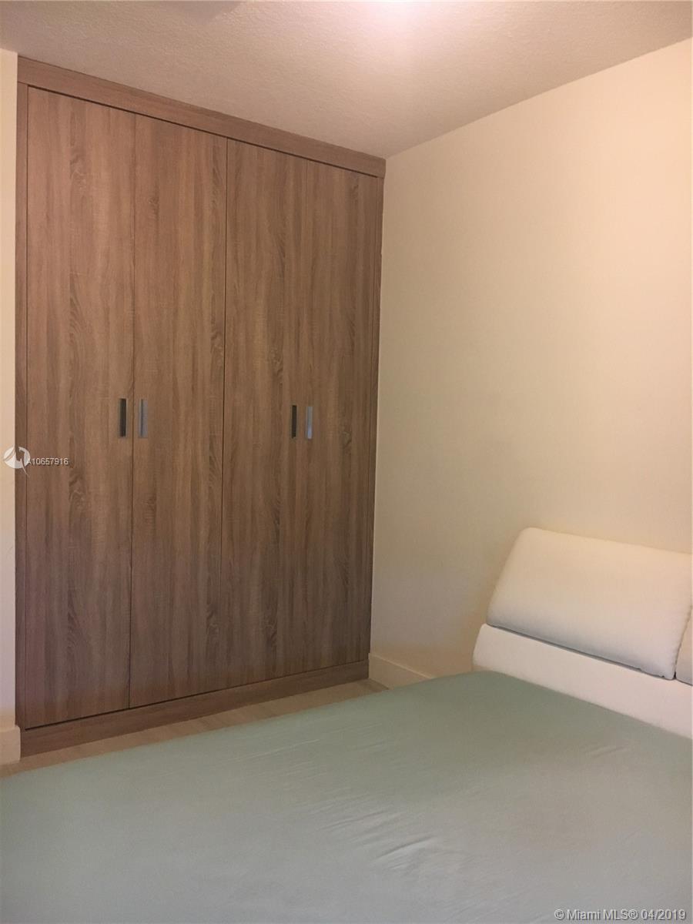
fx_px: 774
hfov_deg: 48.2
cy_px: 462
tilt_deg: -3.5
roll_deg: -1.7
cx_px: 346
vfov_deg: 61.7
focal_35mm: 29
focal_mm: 4.15
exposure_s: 1/24
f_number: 2.2
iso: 200
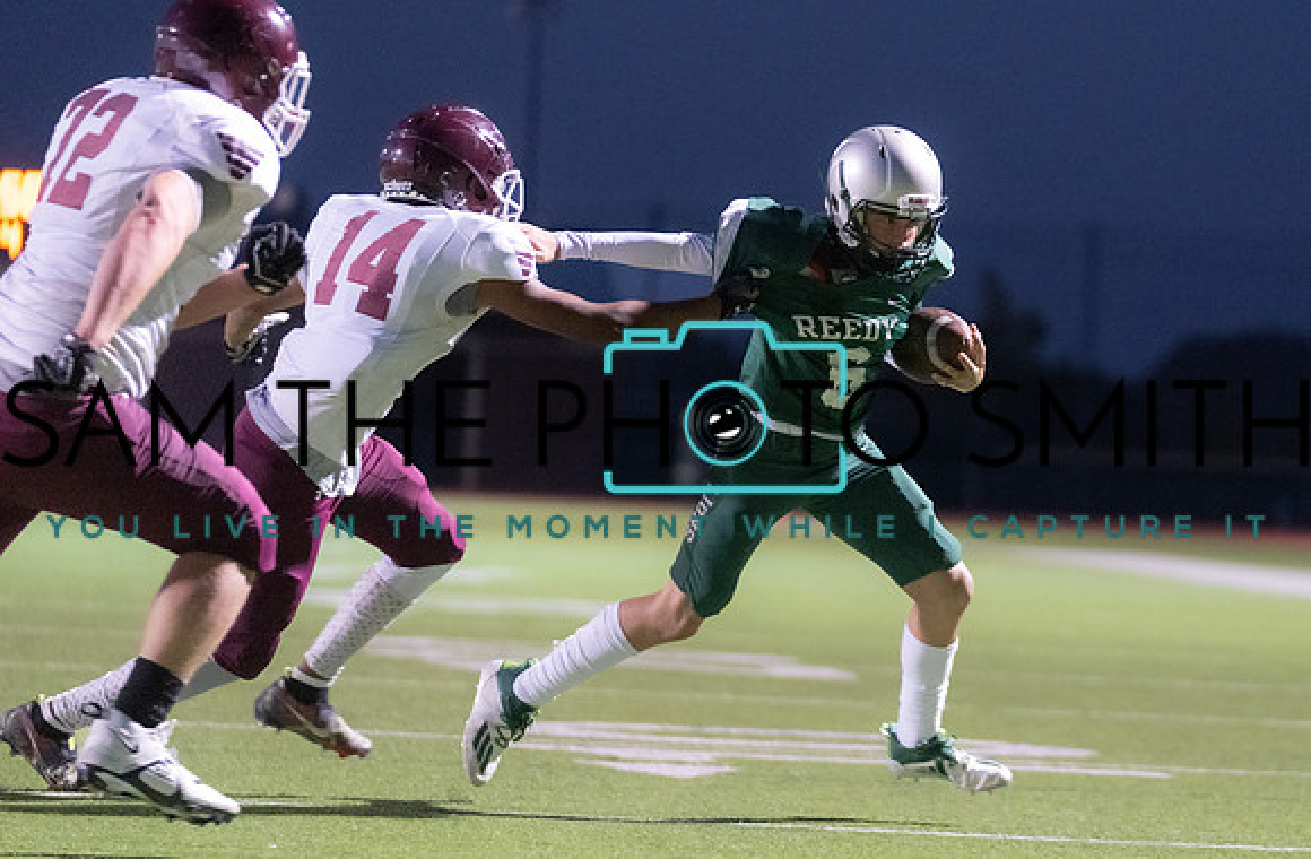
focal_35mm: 213
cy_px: 366
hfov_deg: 9.7
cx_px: 881
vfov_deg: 6.4
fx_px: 7716
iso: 6400
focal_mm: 151
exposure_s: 1/800
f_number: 2.8
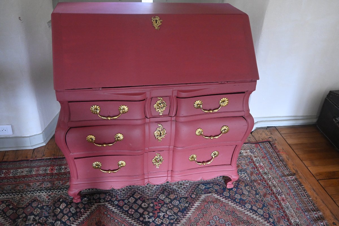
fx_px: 325
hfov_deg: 55.1
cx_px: 170
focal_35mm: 34
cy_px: 113
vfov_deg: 38.4
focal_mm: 23
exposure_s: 1/125
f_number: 3.8
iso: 3200
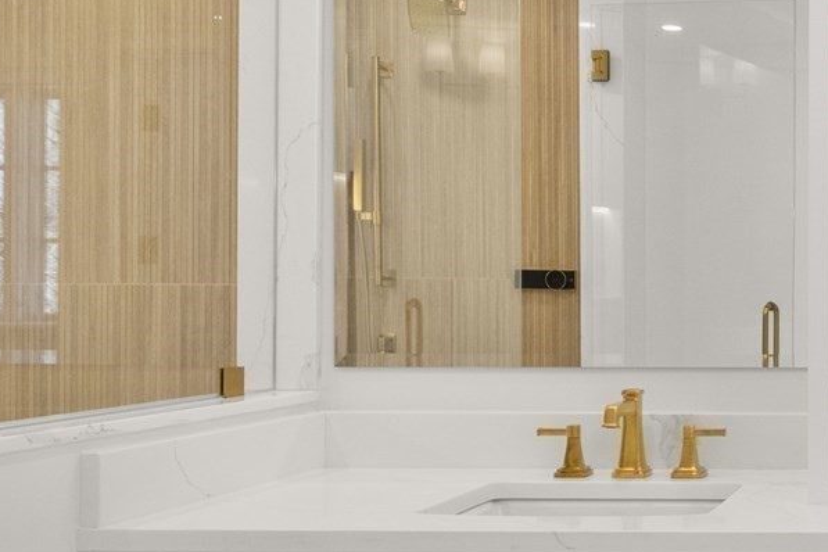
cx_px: 976
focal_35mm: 48
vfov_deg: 28.1
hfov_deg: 33.8
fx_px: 1104
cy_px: 296
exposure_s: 1/40
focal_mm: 14
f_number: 9
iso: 800
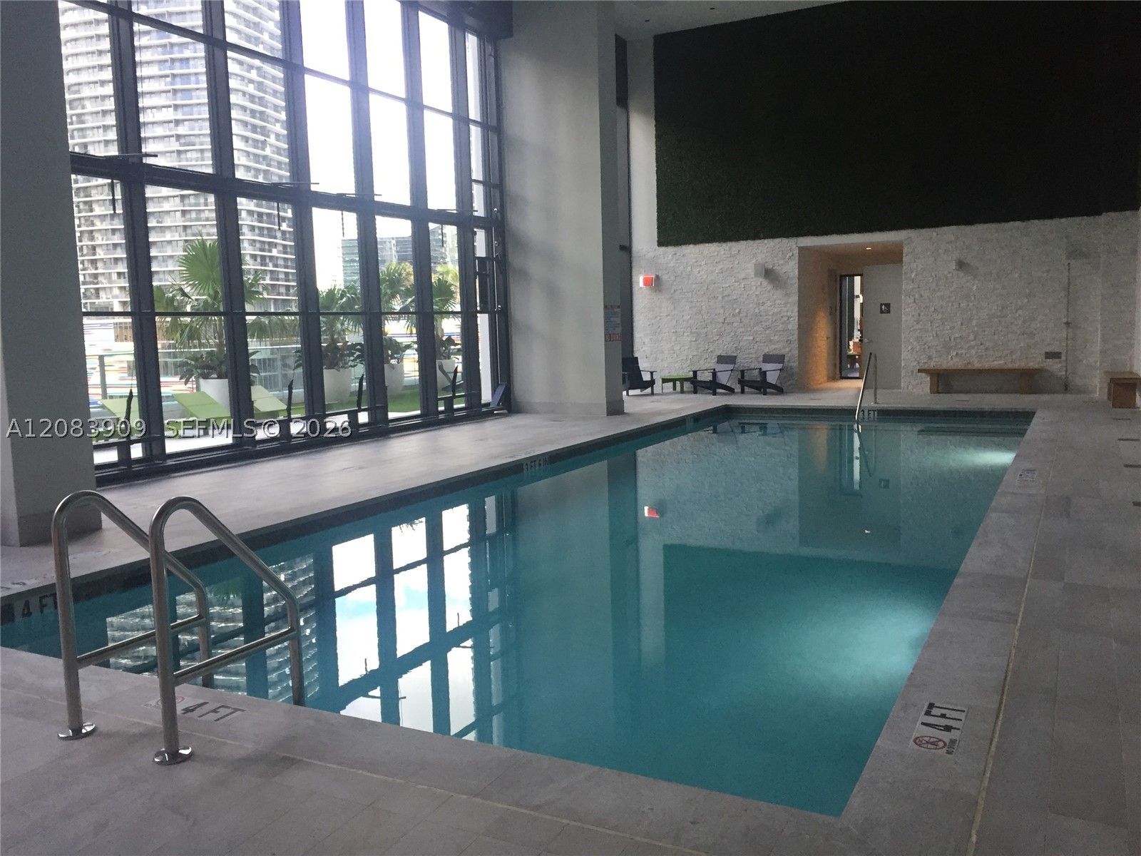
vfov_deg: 48.2
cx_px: 570
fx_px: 956
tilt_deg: -6.3
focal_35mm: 29
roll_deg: +1.2
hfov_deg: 61.7
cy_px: 428
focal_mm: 4.15
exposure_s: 1/30
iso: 50
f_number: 2.2
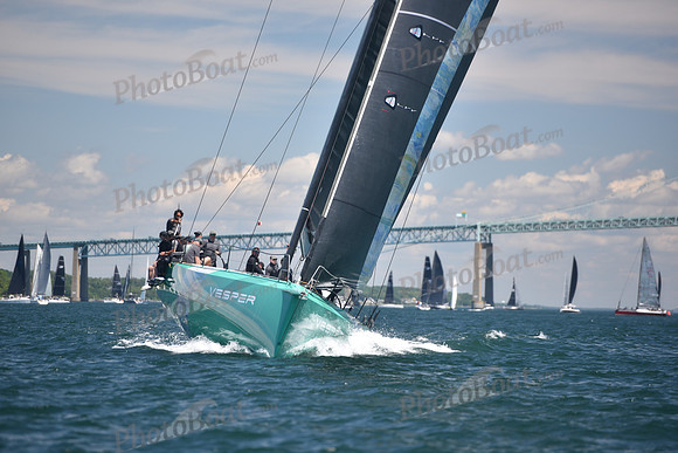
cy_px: 226
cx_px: 339
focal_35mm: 200
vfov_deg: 6.9
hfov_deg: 10.3
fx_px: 3767
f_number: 3.5
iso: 200
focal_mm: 200
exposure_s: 1/1000
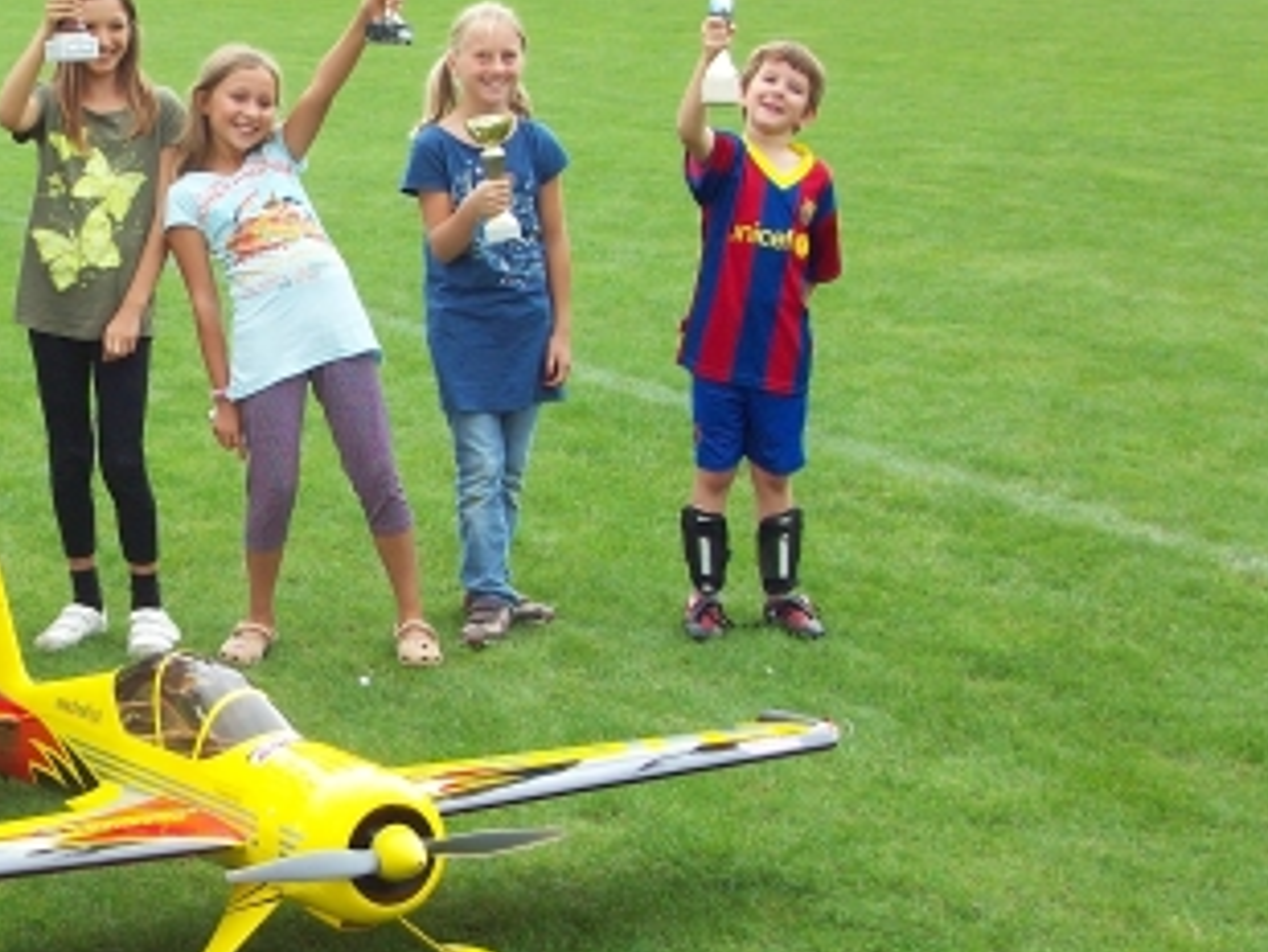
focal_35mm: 87
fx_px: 3188
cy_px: 382
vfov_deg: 17.0
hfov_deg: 21.8
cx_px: 45
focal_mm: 7.1
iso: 80
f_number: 3.2
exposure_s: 1/131
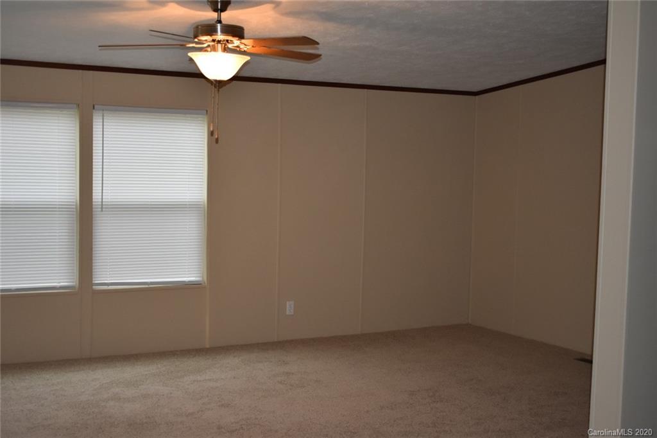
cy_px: 219
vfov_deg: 26.5
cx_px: 328
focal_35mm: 51
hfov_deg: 38.9
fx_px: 930
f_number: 4.5
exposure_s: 1/160
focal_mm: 34
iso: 800
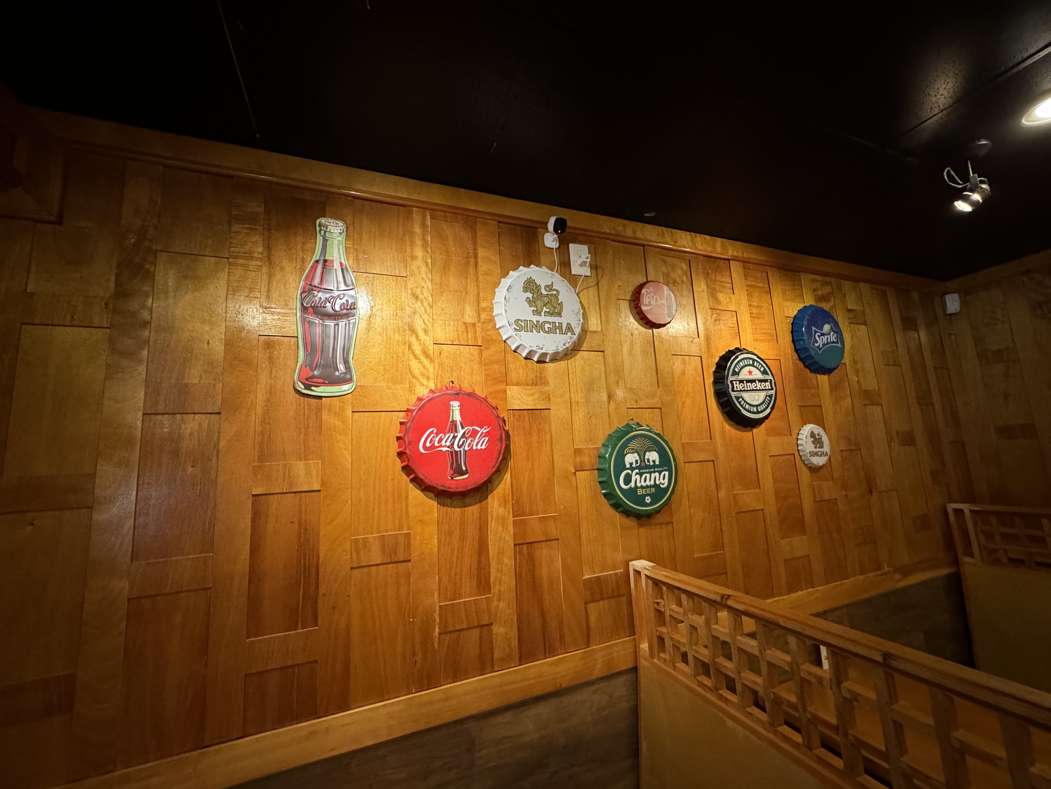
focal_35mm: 14
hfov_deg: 102.1
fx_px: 425
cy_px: 394
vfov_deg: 85.7
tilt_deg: +8.5
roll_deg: +2.8
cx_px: 526
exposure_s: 1/60
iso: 500
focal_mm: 2.22
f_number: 2.2
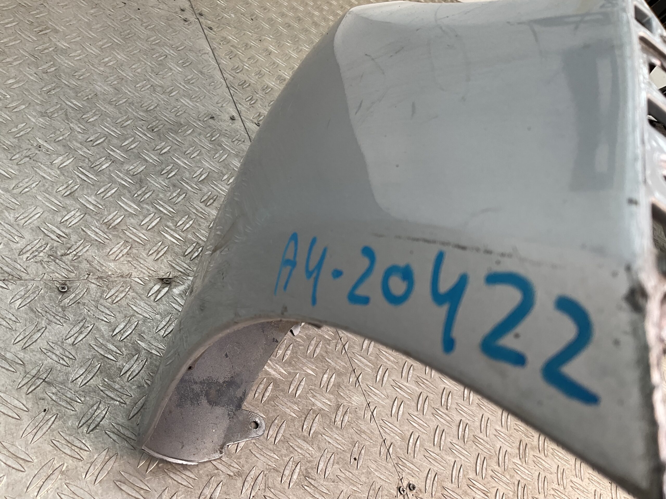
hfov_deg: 61.7
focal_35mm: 29
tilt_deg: -38.9
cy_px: 250
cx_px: 333
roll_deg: -40.2
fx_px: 558
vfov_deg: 48.2
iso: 20
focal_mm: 3
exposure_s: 1/120
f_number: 1.8
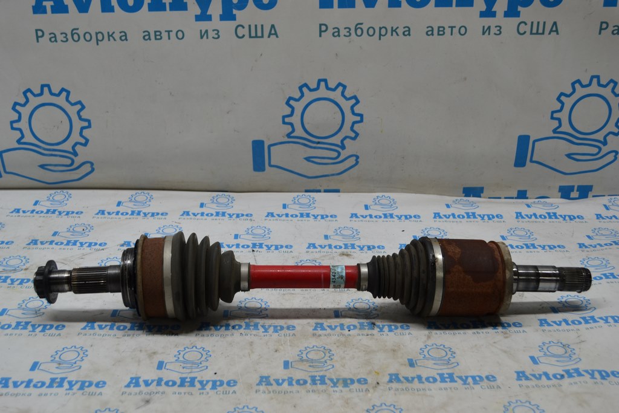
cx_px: 310
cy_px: 206
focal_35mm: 42
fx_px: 722
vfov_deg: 31.9
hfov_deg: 46.4
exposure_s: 1/100
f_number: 5.6
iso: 400
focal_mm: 28
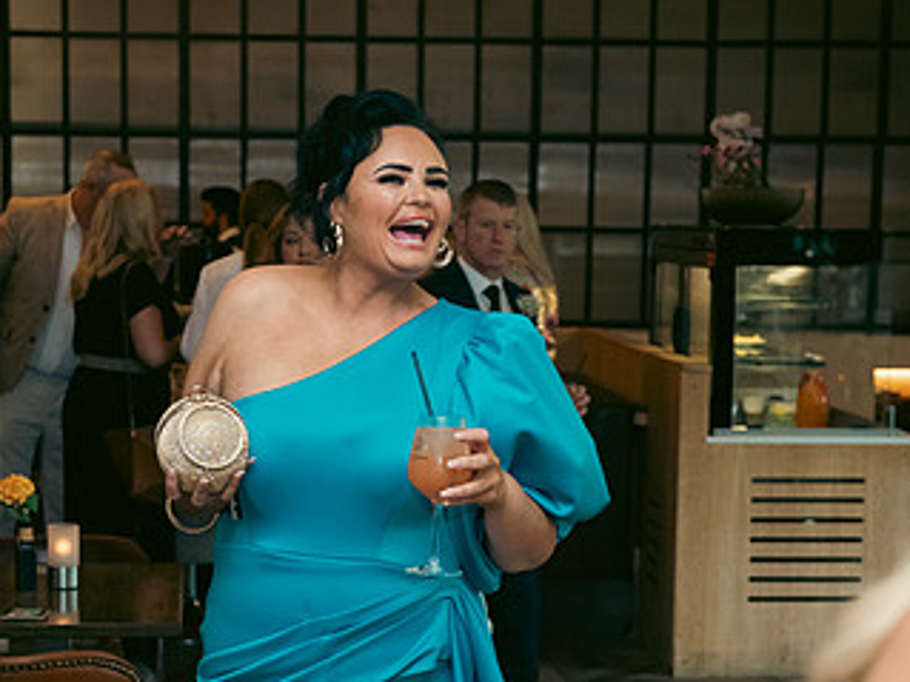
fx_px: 2207
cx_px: 365
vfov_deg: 17.5
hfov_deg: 23.3
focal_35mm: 84
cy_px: 455
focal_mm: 48
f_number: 3.5
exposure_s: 1/125
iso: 800
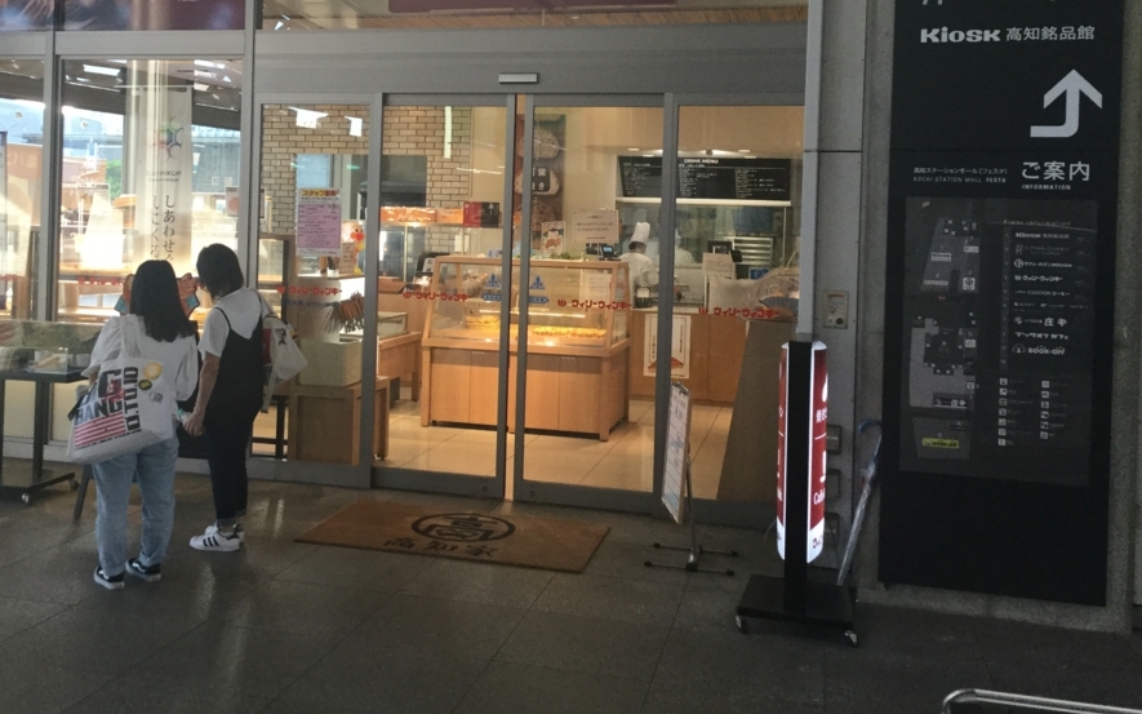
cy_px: 226
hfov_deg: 51.4
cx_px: 485
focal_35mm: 38
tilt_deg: +0.0
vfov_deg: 33.2
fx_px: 1183
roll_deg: -1.9
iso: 40
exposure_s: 1/30
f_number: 2.4
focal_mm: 3.3
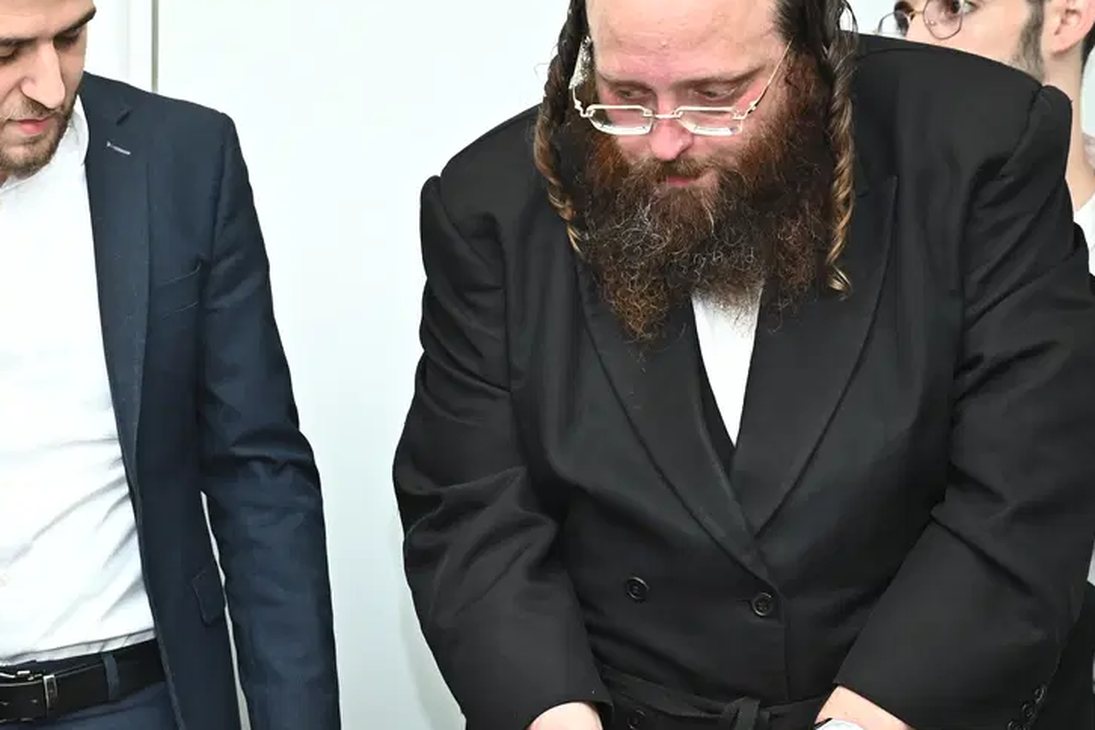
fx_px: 2464
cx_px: 90
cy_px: 637
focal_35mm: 81
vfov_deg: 16.7
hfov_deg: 24.3
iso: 1250
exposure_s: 1/125
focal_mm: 42
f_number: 7.1
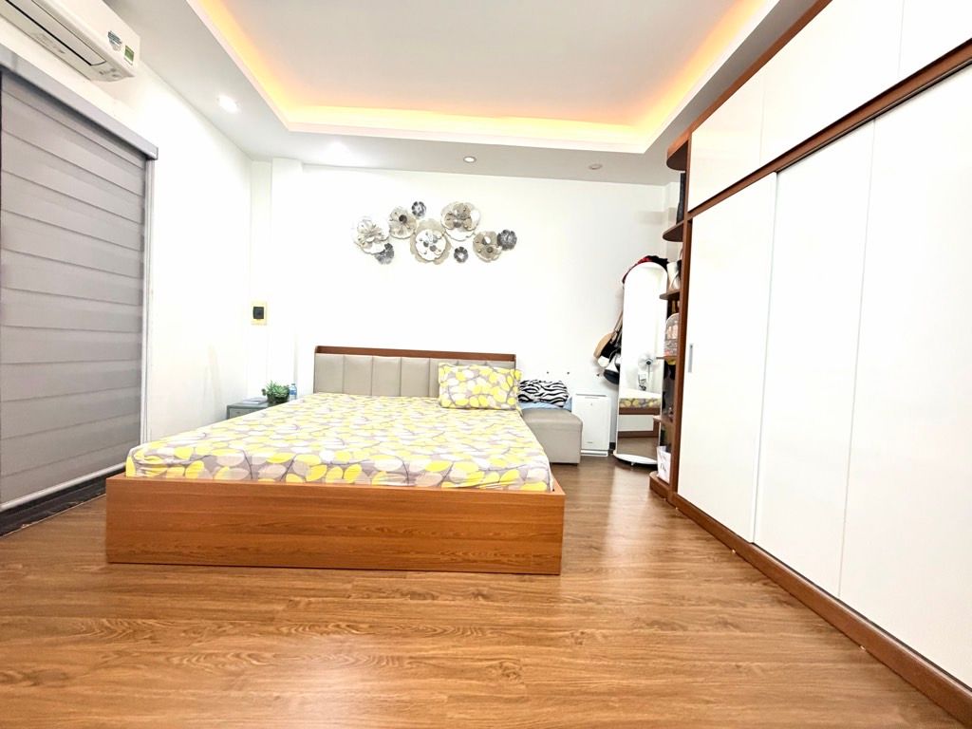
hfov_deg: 102.1
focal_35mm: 14
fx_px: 393
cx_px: 486
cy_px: 364
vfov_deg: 85.7
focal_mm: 2.22
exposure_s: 1/50
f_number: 2.2
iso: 320
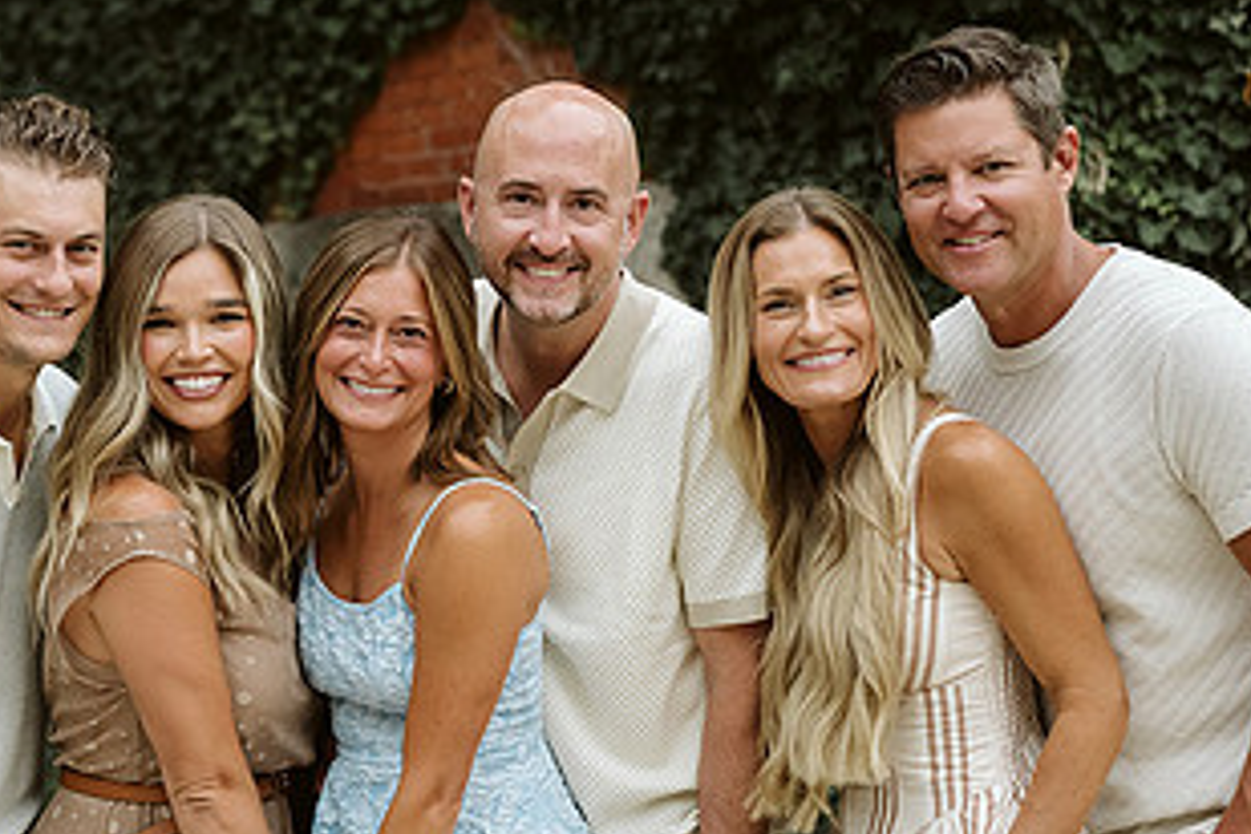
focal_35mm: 101
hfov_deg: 20.0
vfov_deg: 13.5
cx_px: 281
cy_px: 573
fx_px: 3509
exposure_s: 1/400
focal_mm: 50
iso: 1250
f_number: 2.8
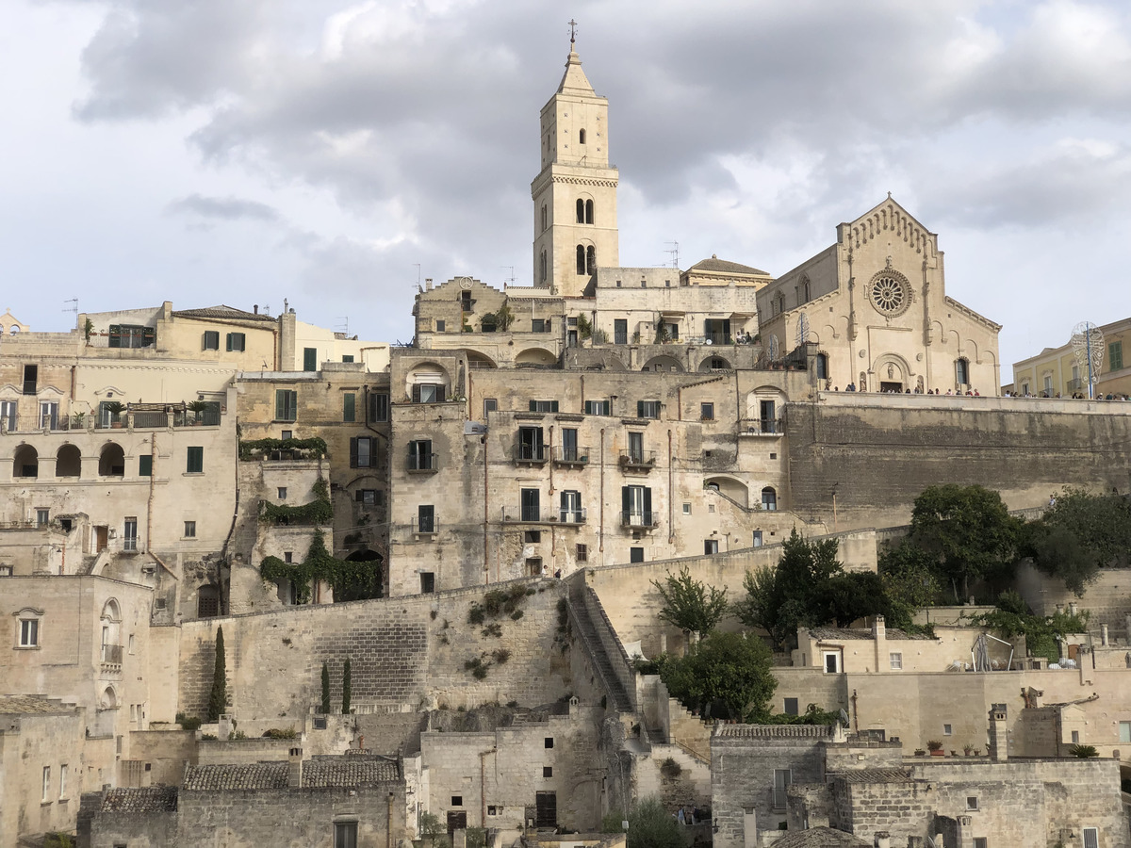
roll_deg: +1.4
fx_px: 1699
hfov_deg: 36.8
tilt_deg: +9.2
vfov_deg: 28.0
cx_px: 566
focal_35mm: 52
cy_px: 424
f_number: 2.4
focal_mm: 6
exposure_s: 1/1185
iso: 16
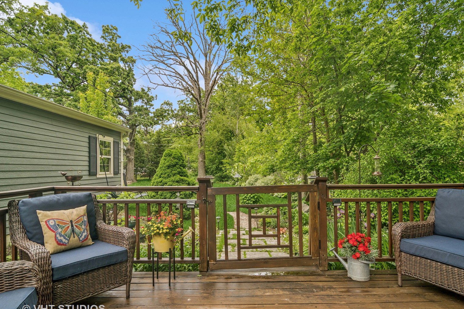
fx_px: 245
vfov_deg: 64.5
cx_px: 241
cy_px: 163
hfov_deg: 86.9
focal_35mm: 19
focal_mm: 12
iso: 200
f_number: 8
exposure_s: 1/60
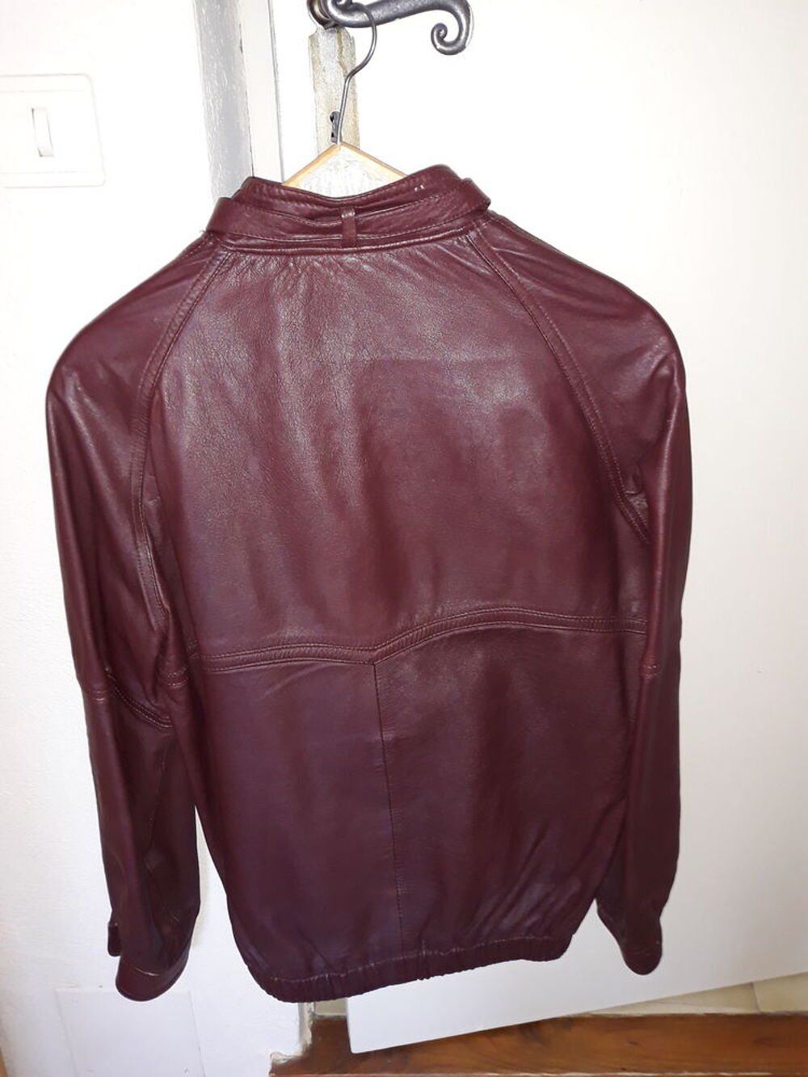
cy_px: 538
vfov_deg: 65.3
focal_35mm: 27
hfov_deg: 51.4
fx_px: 840
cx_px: 404
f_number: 1.7
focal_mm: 3.71
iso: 200
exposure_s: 1/33
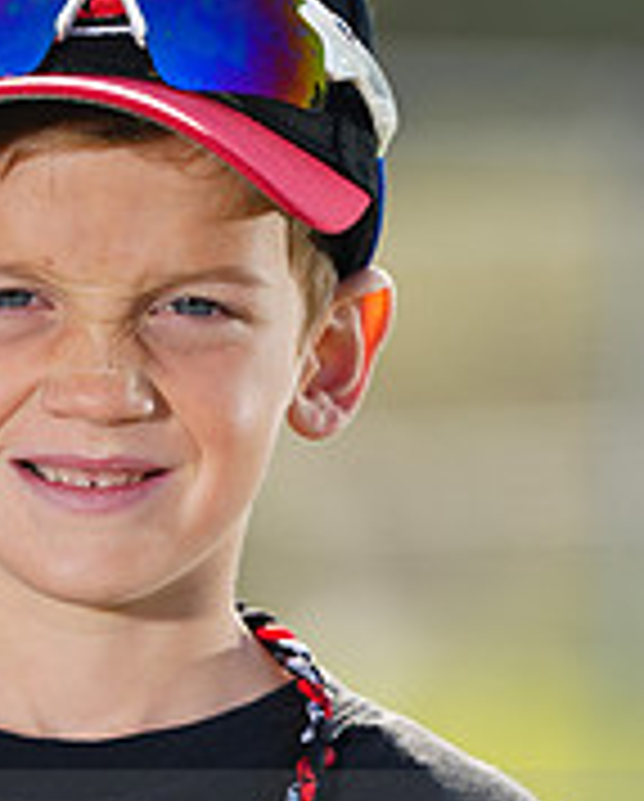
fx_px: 14520
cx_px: 151
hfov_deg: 2.5
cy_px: 832
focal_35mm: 611
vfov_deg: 3.2
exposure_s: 1/250
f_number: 4.5
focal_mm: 200
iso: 64
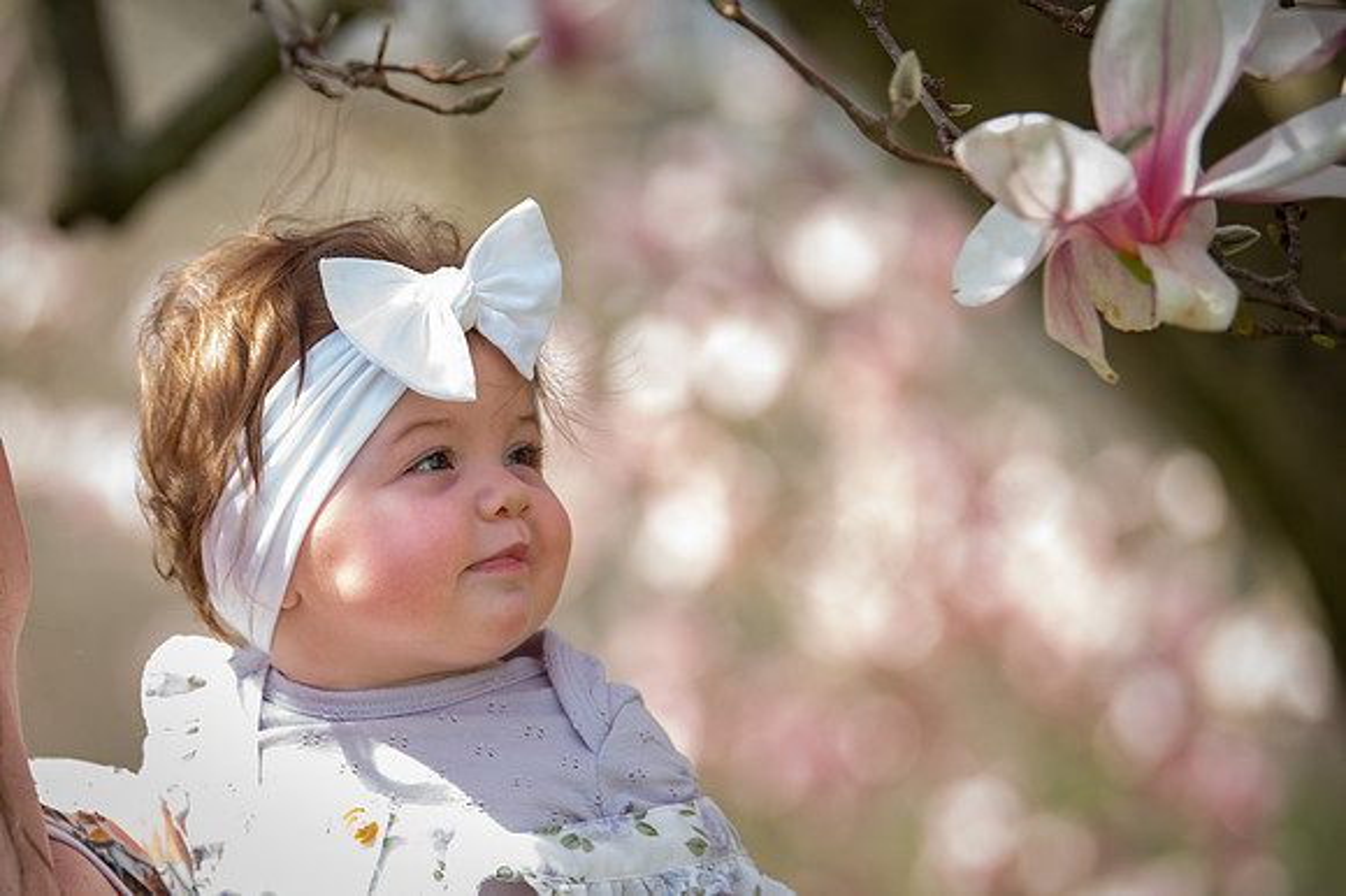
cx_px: 341
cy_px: 605
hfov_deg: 10.5
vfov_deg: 7.0
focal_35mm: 196
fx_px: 7323
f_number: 2.8
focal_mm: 130
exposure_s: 1/200
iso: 50
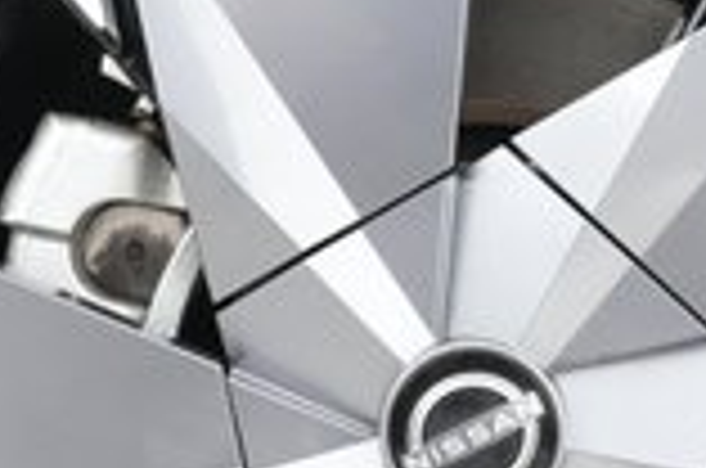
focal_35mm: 98
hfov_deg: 20.8
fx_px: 1918
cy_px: 472
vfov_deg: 13.7
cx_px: 468
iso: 10000
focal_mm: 24
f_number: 4.5
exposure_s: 1/100
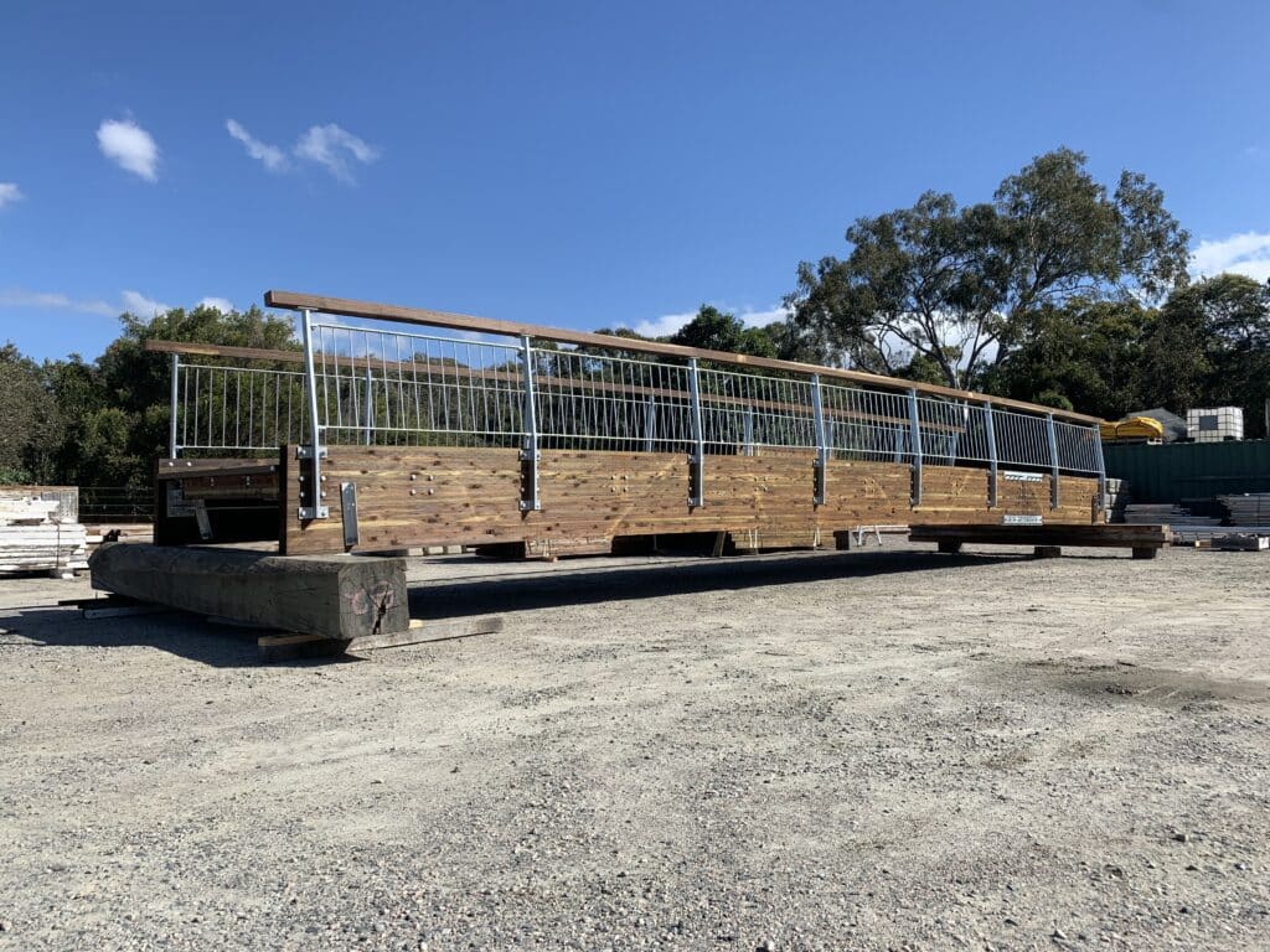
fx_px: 954
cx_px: 635
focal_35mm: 26
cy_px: 476
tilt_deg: +0.6
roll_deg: +0.6
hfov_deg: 67.3
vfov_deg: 53.1
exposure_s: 1/2309
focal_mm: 4.25
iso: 25
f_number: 1.8
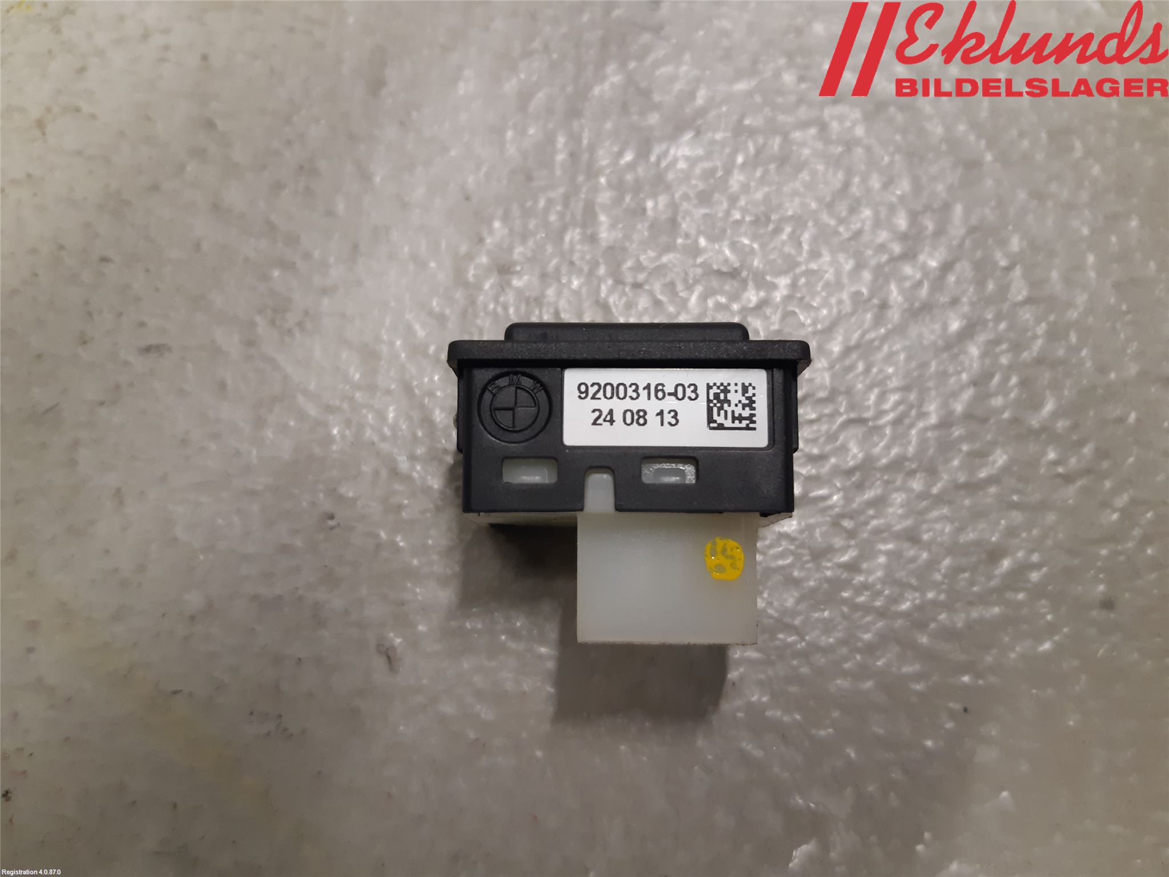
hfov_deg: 67.3
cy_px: 438
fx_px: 878
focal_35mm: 26
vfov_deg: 53.1
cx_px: 584
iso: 160
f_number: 1.7
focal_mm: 3.93
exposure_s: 1/50
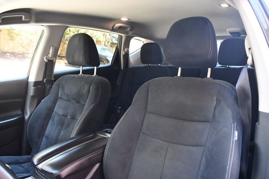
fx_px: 224
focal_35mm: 30
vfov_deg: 43.6
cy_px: 90
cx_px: 134
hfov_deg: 62.0
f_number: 3.5
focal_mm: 20
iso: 2500
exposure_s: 1/125
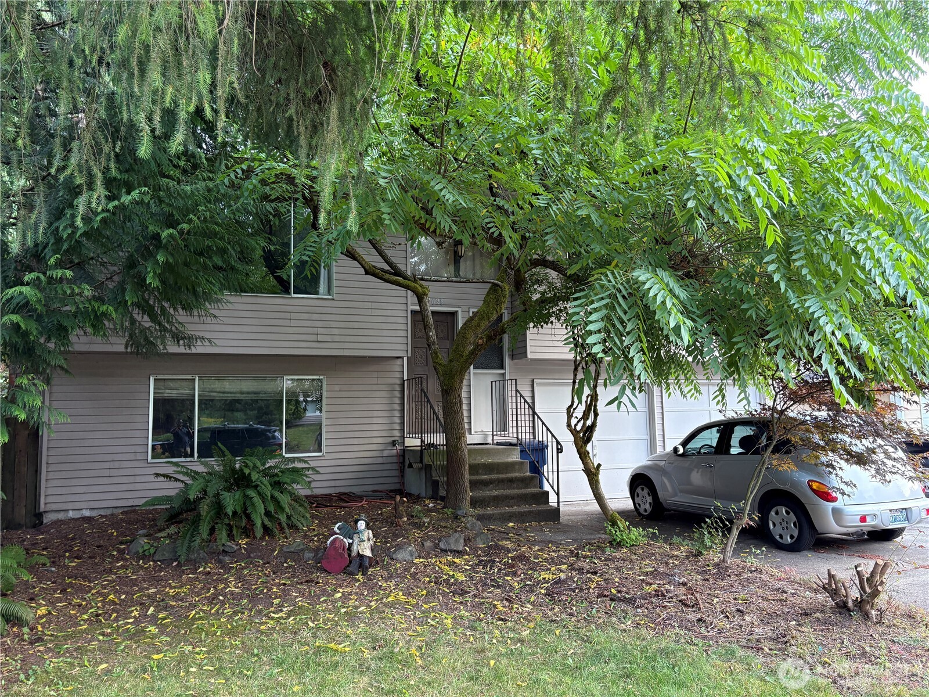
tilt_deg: +5.9
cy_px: 348
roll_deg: +1.0
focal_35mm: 26
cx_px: 464
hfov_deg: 67.3
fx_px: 698
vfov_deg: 53.1
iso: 160
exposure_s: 1/60
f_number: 1.6
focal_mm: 5.96
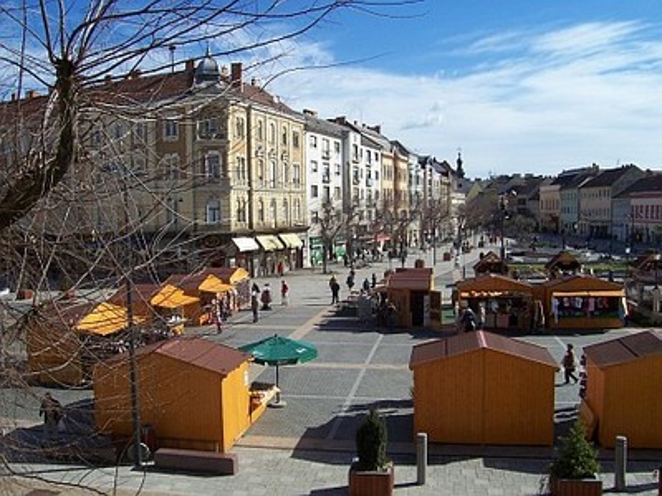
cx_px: 331
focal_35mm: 34
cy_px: 248
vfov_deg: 41.8
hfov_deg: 54.0
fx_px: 650
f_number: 5.6
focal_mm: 5.6
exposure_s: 1/750
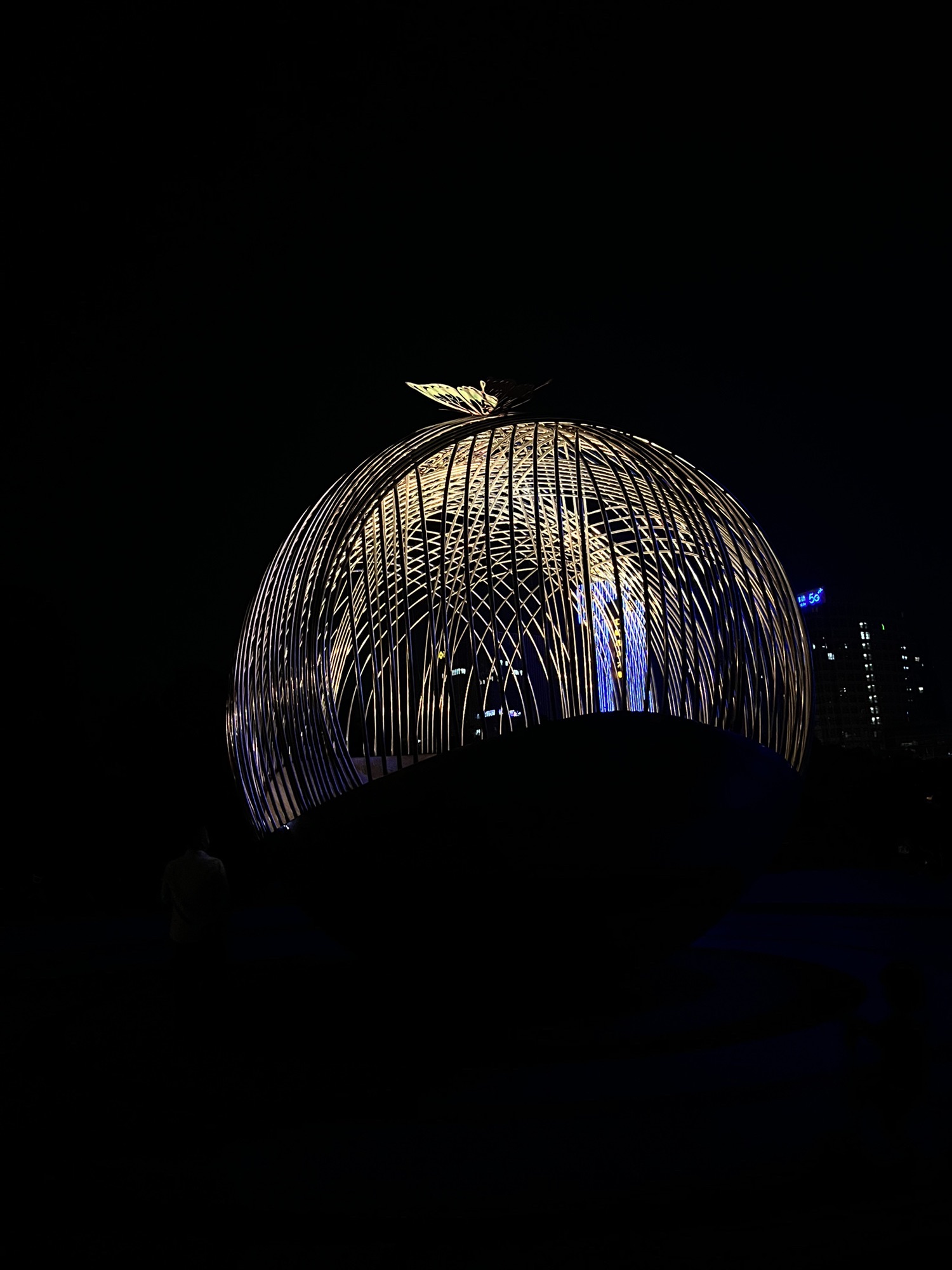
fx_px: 953
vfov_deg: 67.3
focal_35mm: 26
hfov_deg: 53.1
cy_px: 635
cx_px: 476
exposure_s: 1/33
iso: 500
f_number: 1.6
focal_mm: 5.1
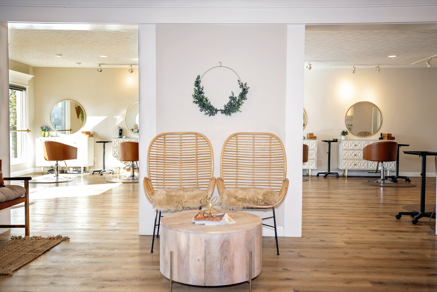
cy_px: 146
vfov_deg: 37.9
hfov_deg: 54.4
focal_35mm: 35
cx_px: 218
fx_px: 425
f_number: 4
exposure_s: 1/200
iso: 400
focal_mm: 35
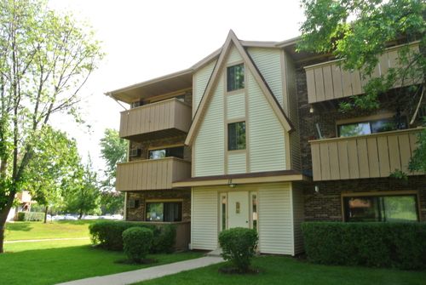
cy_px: 142
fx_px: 320
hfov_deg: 67.3
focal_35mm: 27
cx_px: 213
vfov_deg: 48.1
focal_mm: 10
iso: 400
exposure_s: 1/60
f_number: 14
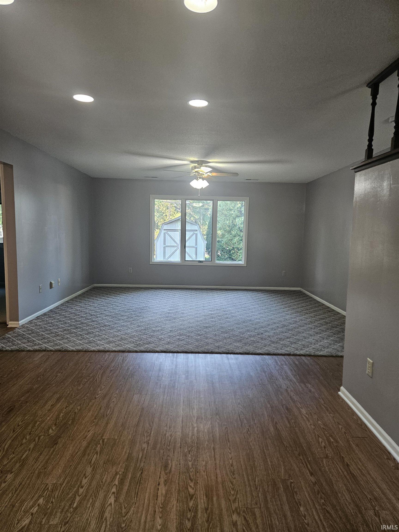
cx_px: 200
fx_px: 353
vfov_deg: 73.9
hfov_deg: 58.9
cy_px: 266
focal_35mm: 23
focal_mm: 5.4
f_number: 1.8
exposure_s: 1/120
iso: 250
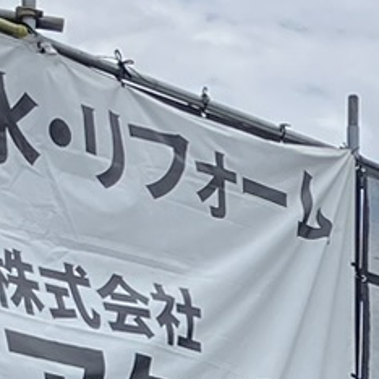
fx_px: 2688
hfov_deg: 8.0
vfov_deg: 7.9
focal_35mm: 217
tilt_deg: +7.2
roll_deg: +0.1
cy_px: 635
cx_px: 476
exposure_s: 1/3040
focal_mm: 3.99
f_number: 1.8
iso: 32
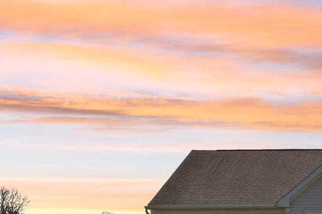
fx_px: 519
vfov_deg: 21.6
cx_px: 354
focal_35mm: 58
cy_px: 262
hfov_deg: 30.8
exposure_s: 1/2000
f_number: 2.8
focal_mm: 8.4
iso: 120
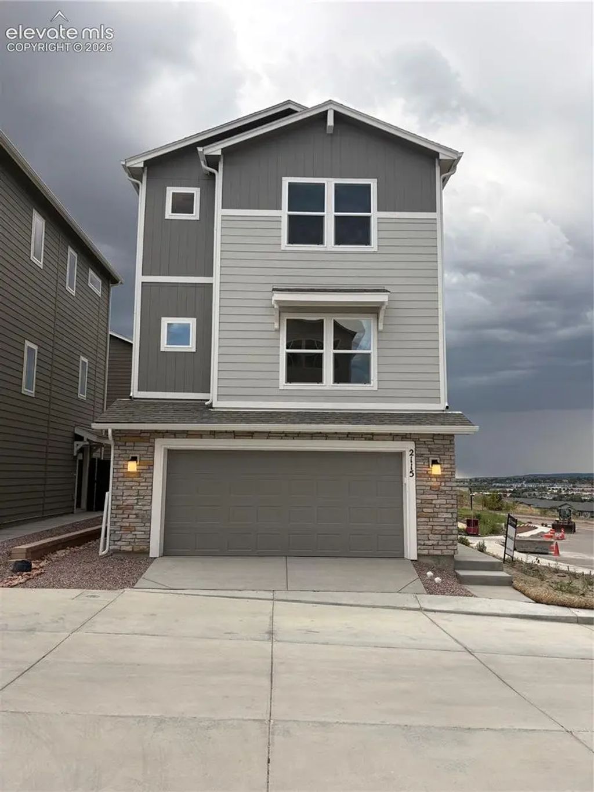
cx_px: 297
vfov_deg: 67.3
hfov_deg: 53.0
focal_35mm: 26
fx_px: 595
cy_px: 396
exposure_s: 1/523
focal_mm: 5.96
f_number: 1.6
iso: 50
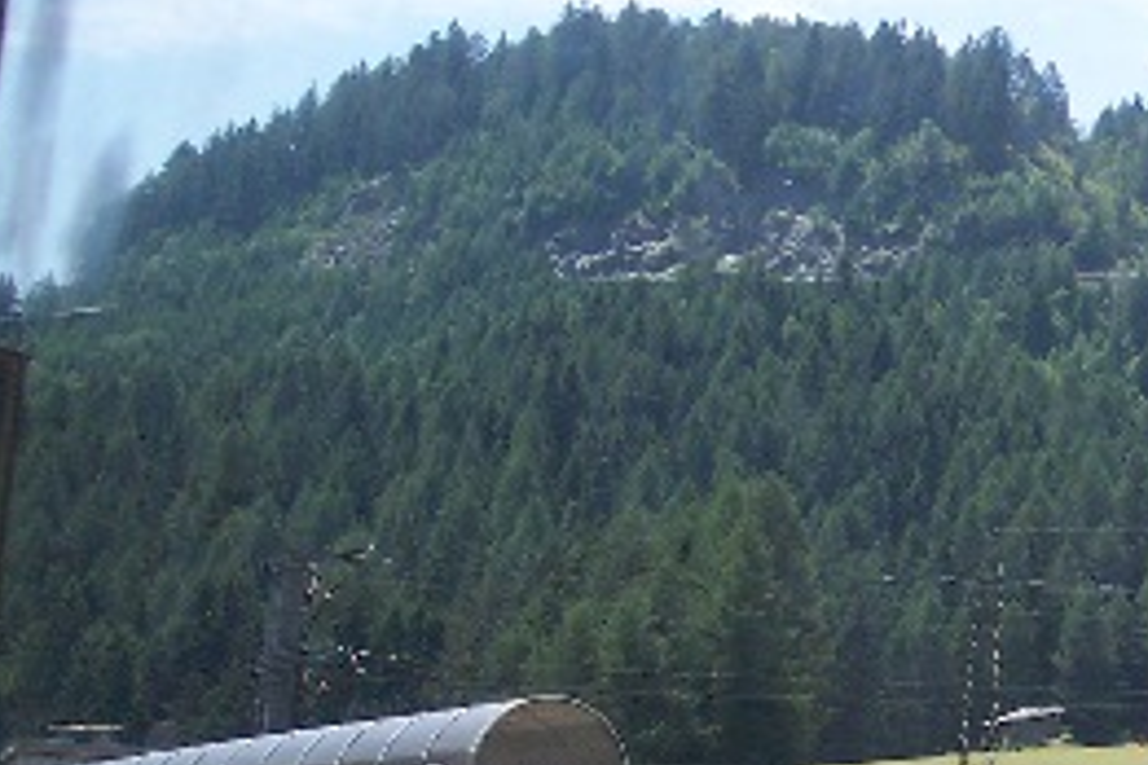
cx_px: 1707
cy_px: 281
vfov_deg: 11.3
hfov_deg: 15.6
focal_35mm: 121
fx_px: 3858
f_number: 2.8
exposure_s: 1/500
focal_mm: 8
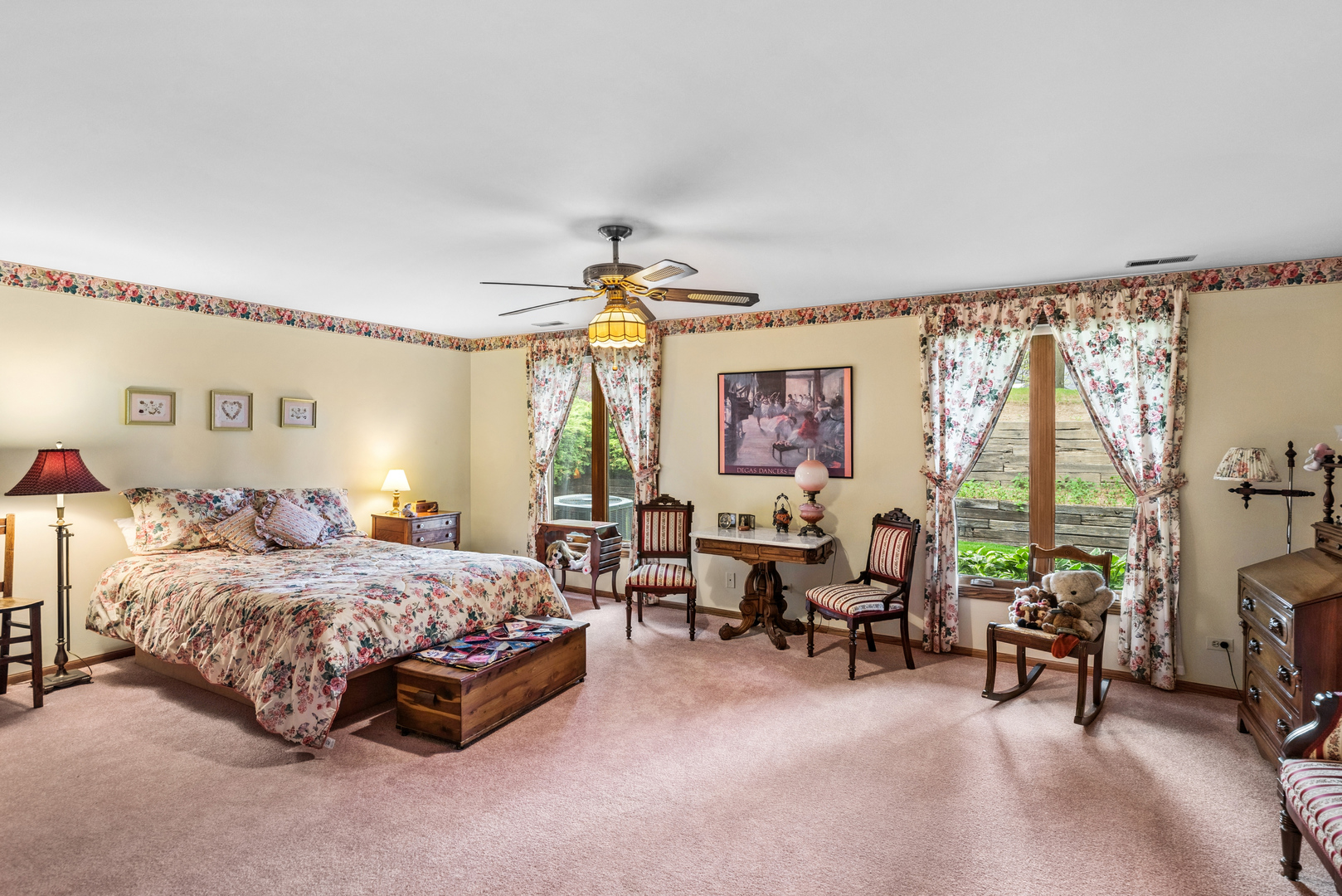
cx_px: 671
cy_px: 448
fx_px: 634
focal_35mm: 17
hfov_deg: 93.3
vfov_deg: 70.5
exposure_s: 1/6
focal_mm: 17
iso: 200
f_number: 8
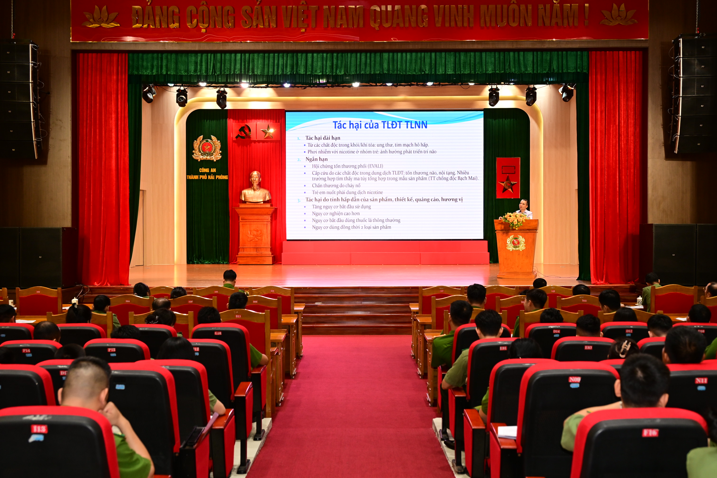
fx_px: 757
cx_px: 358
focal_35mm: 38
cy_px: 239
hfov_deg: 50.7
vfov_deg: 35.1
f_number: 4
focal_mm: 38
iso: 1250
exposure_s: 1/125
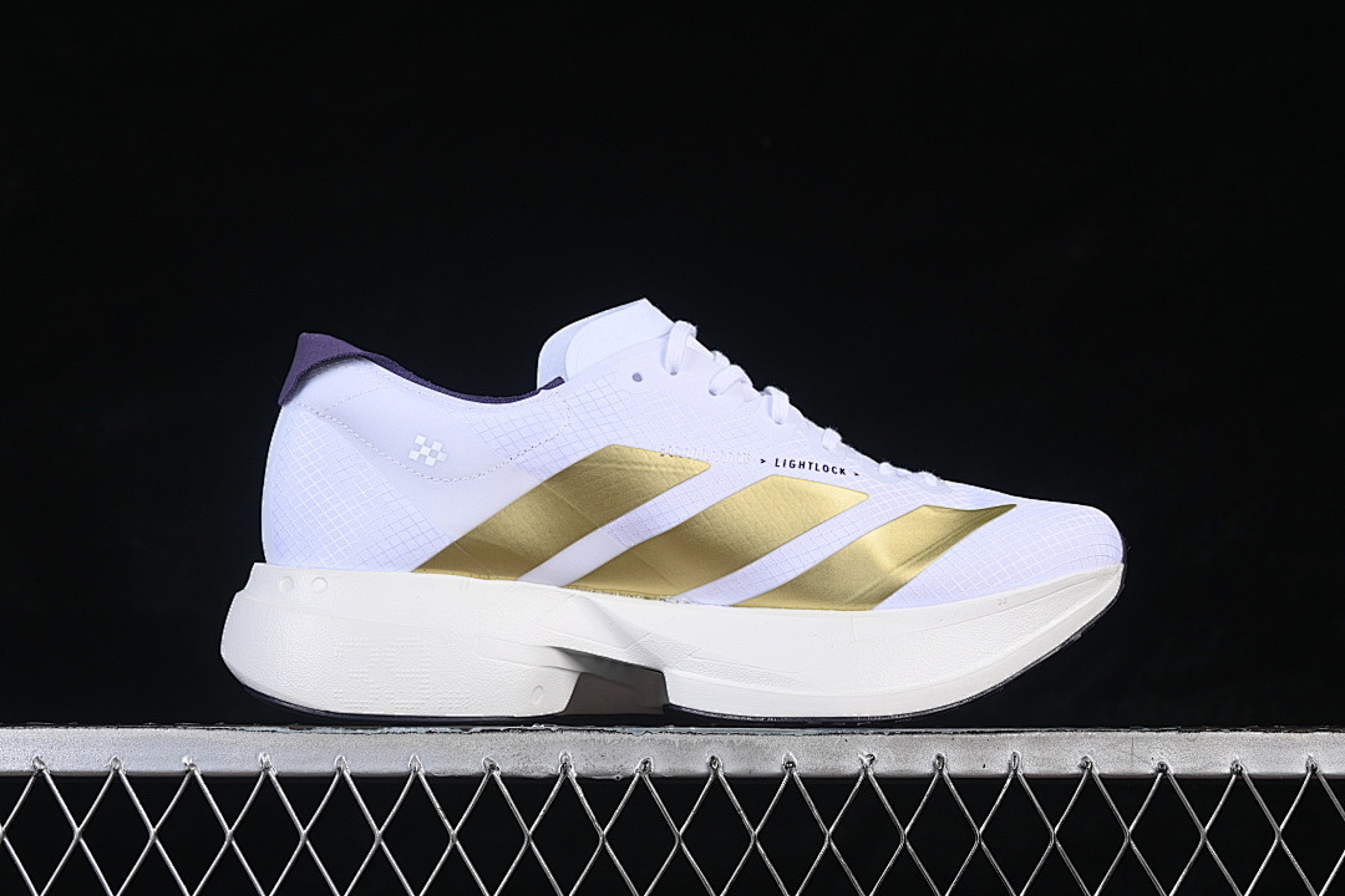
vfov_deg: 18.2
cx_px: 672
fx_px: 2802
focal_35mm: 75
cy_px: 448
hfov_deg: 27.0
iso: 160
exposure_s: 1/80
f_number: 8
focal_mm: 50
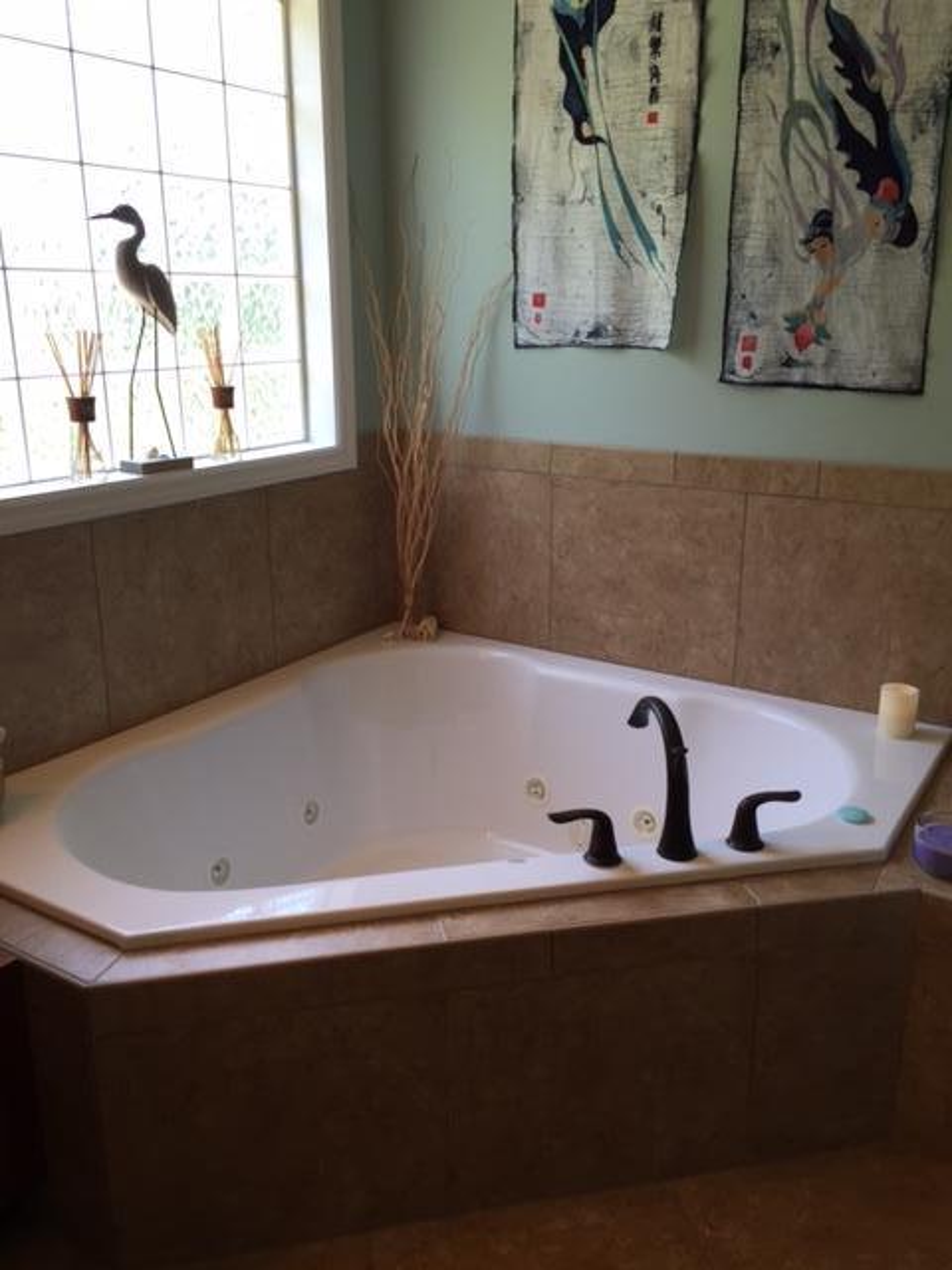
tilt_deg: -16.3
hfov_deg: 48.2
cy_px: 635
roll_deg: +0.8
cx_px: 476
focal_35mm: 29
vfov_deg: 61.7
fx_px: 1063
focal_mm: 4.15
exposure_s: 1/60
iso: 32
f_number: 2.2
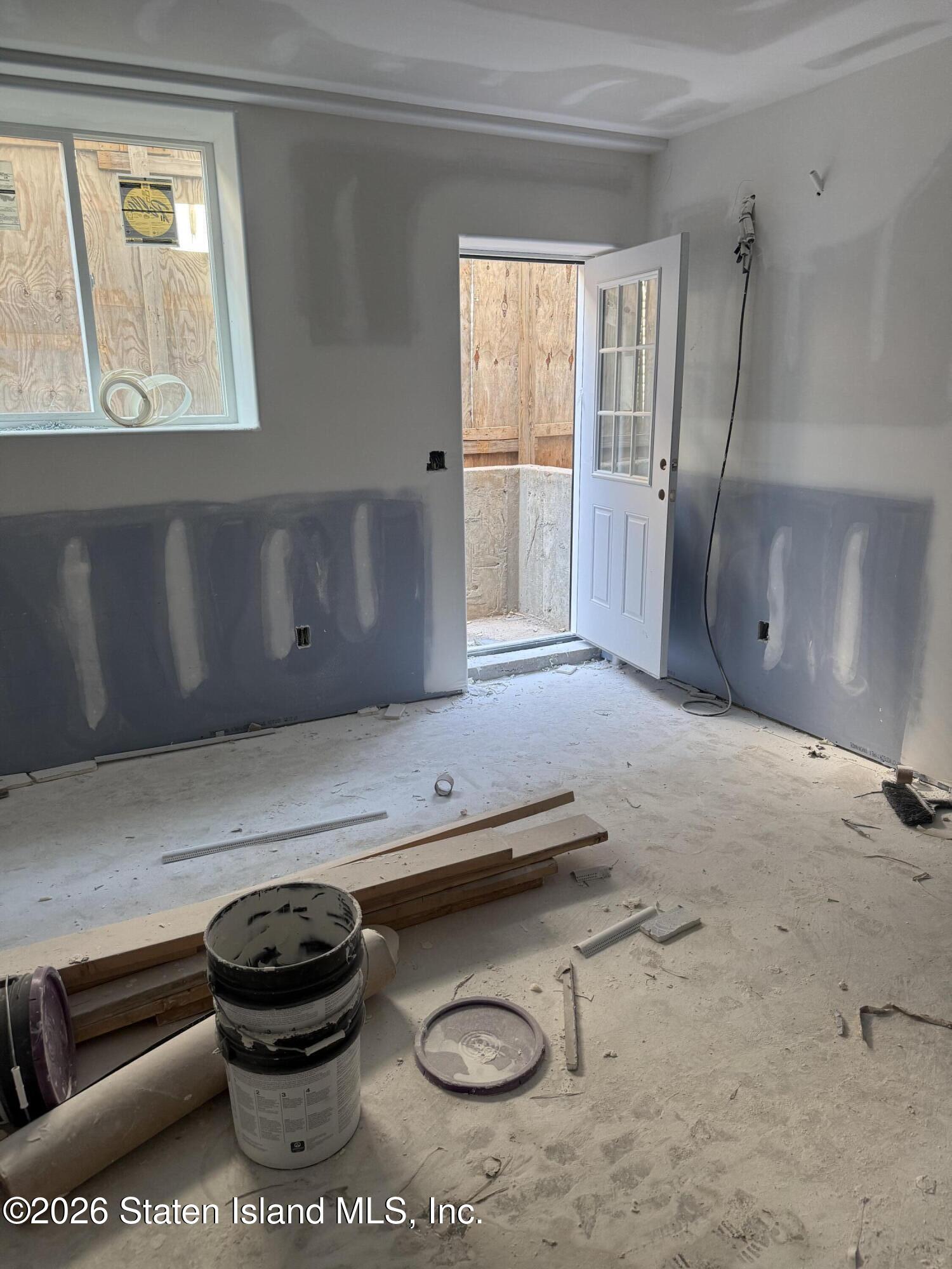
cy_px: 634
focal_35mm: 24
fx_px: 880
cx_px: 476
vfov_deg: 71.6
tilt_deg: -15.7
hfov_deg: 56.8
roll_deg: +0.6
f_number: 1.78
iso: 200
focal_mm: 6.76
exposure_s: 1/121
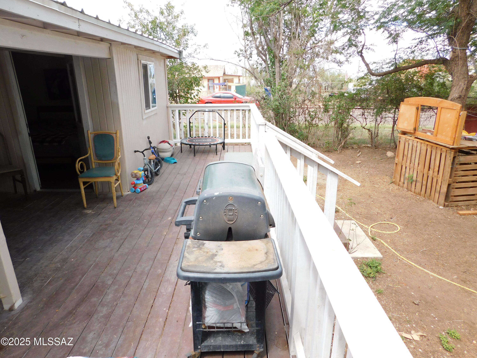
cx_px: 238
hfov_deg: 73.9
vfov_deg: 58.9
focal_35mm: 23
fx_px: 317
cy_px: 179
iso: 125
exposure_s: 1/400
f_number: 3
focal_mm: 4
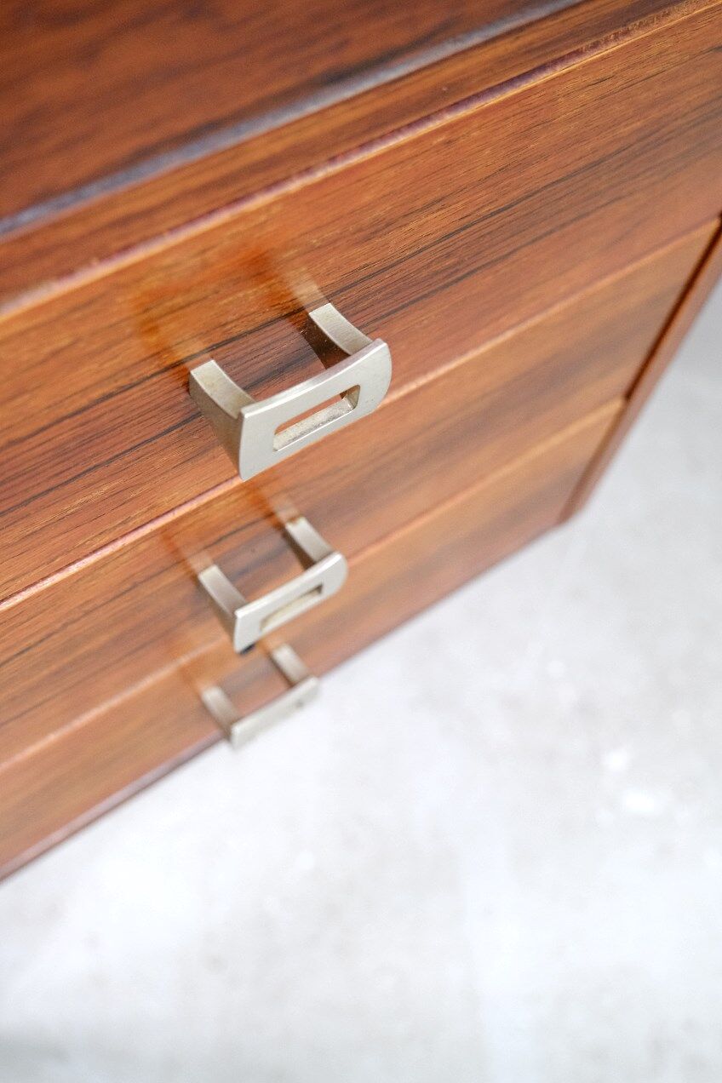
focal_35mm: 33
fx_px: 993
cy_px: 542
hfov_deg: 40.0
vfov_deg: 57.2
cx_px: 361
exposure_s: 1/30
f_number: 4
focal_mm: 22.3
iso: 3200
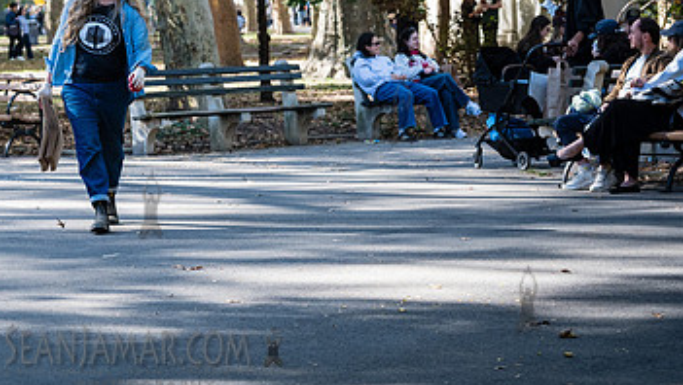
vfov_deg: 9.8
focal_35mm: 124
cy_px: 67
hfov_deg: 17.2
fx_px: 2247
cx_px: 151
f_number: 4
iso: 1000
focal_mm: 63
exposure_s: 1/800
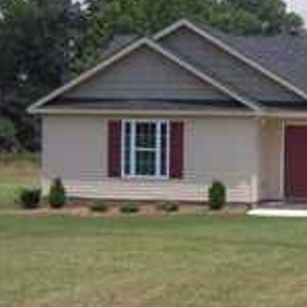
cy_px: 218
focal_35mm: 106
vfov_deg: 16.4
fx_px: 1064
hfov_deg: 15.9
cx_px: 344
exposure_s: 1/400
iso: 100
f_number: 5.4
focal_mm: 5
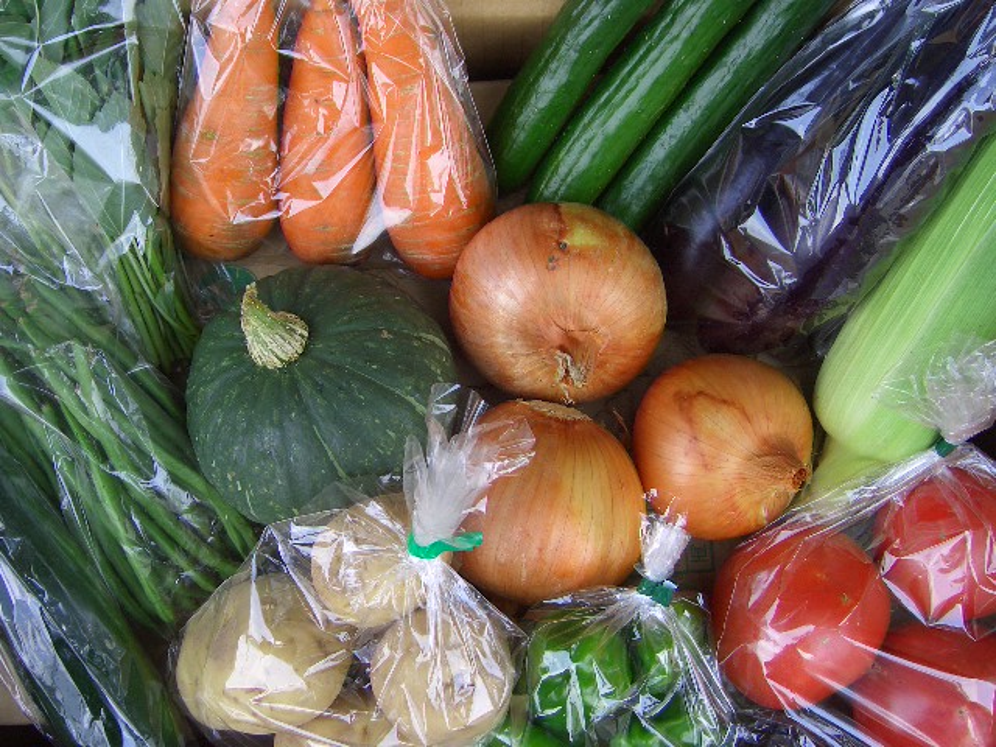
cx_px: 498
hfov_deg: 42.9
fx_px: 1266
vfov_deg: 32.9
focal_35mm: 44
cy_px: 374
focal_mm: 9.2
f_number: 3
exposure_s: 1/160
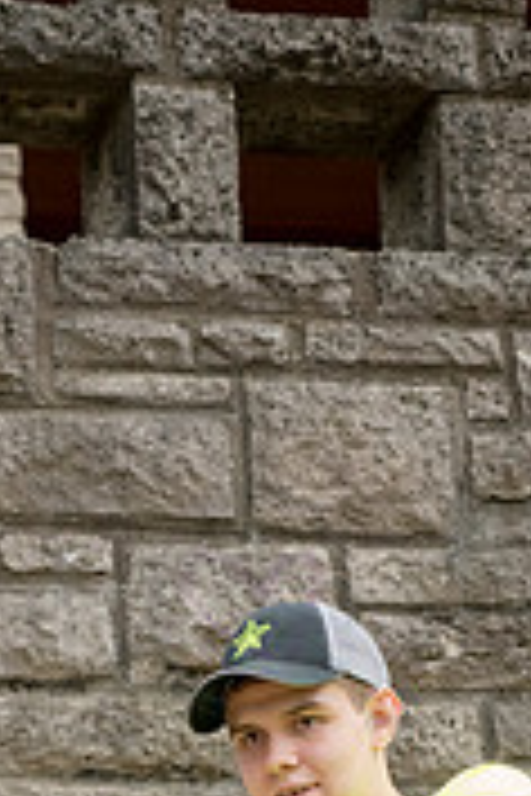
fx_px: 5177
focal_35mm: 234
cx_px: 270
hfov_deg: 5.9
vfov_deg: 8.7
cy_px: 1007
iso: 640
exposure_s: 1/500
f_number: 7.1
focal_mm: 92
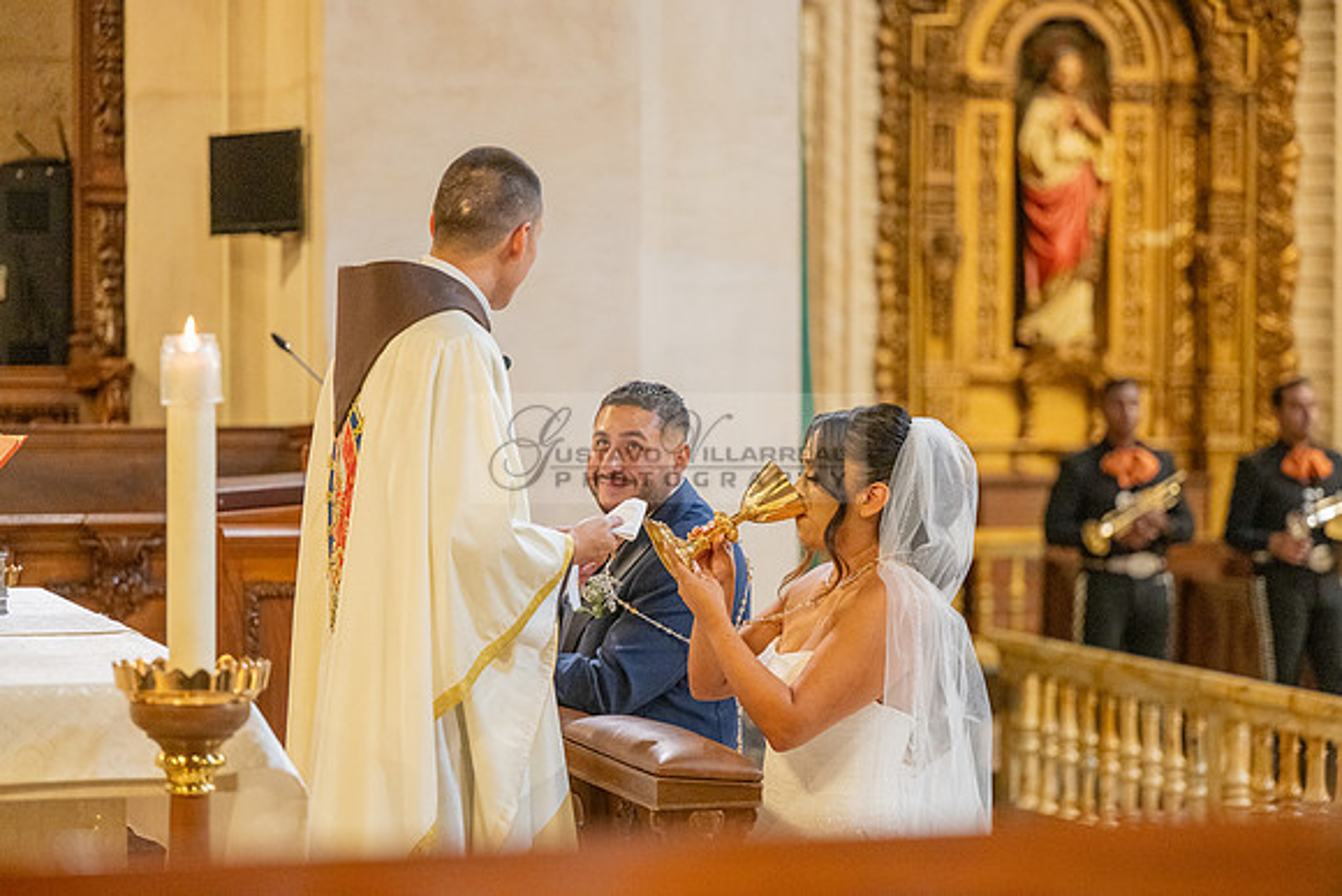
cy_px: 448
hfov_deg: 20.0
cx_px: 671
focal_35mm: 102
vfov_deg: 13.4
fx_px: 3803
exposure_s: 1/200
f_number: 2.8
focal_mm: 102
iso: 2000
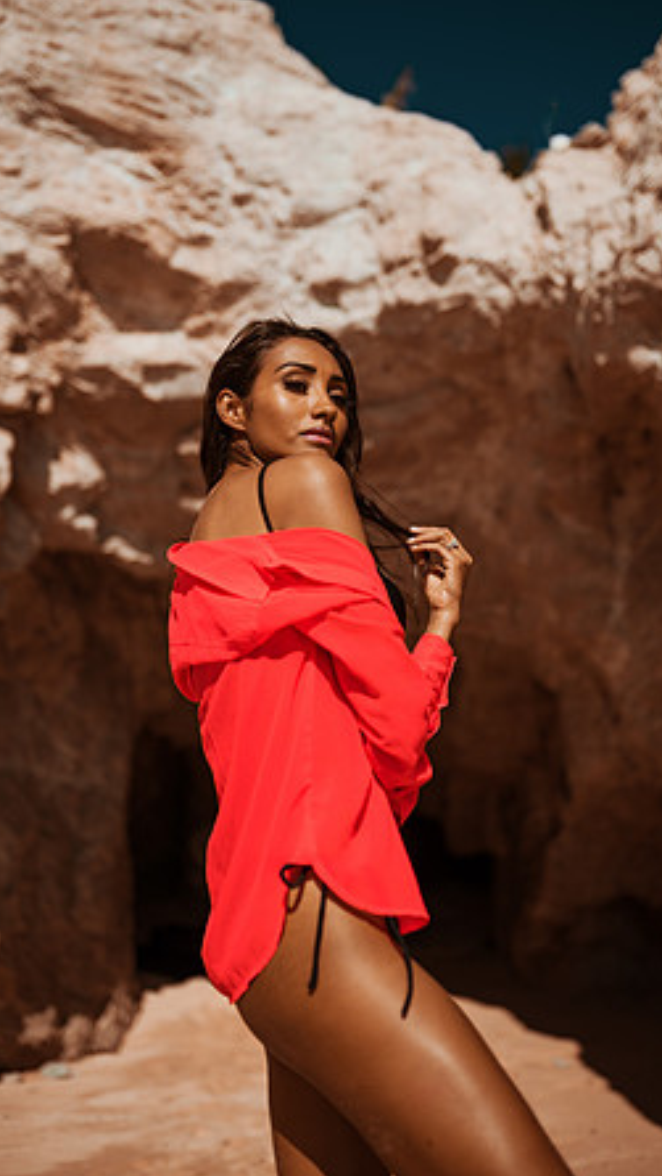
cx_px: 332
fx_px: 1154
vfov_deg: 54.0
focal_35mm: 37
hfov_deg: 32.0
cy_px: 591
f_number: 1.8
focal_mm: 35
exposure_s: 1/8000
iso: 64
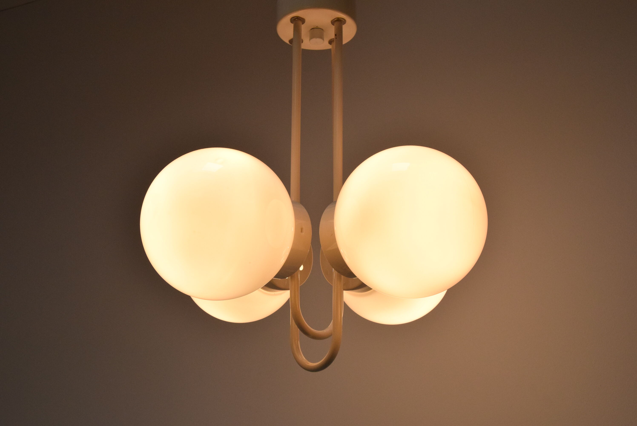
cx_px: 318
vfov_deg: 34.3
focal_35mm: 39
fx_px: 691
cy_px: 213
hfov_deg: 49.5
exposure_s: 1/400
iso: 1600
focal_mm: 26
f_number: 10
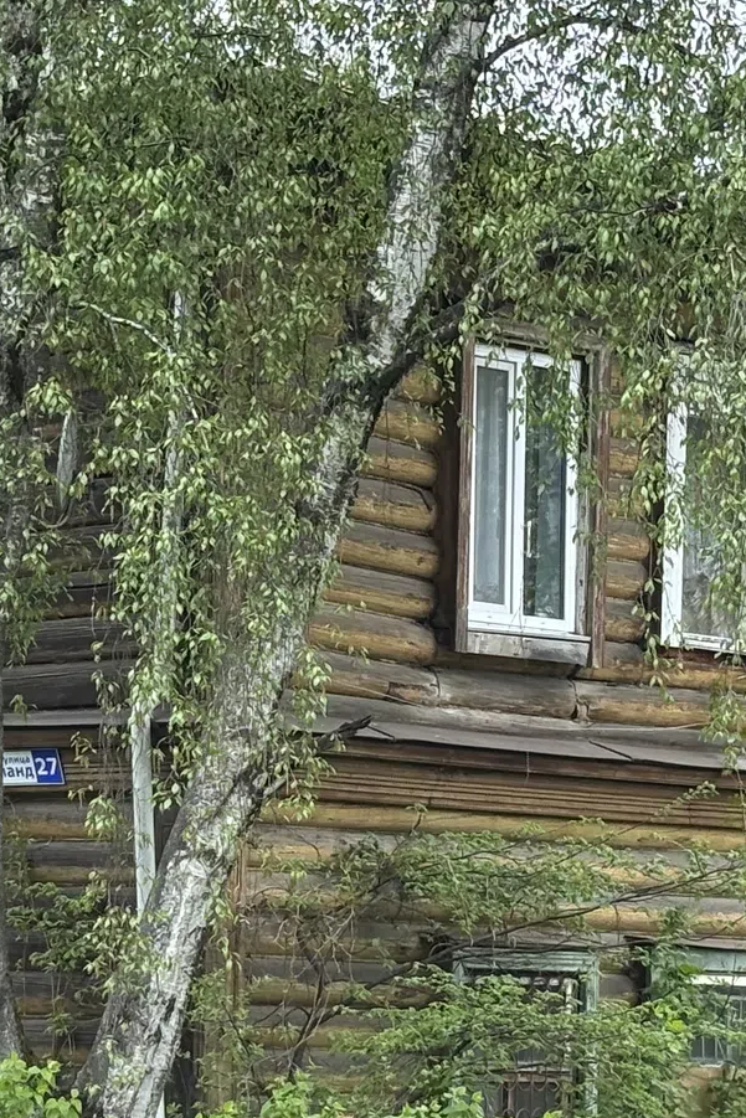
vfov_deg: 14.1
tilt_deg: +1.0
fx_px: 4474
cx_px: 72
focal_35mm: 144
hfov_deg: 9.5
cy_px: 967
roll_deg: -0.6
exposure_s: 1/287
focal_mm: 5.96
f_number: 1.6
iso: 32
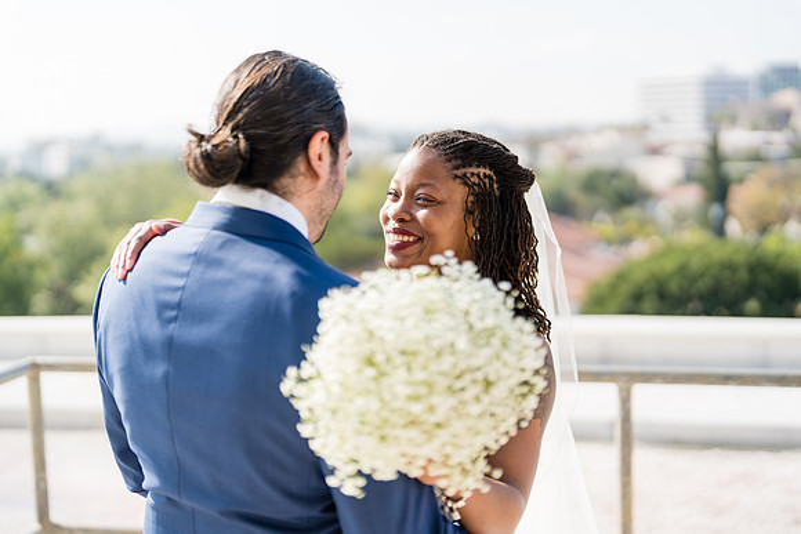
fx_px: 1113
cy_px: 267
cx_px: 400
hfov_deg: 39.6
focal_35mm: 50
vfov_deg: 27.0
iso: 100
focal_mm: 50
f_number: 1.2
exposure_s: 1/5000
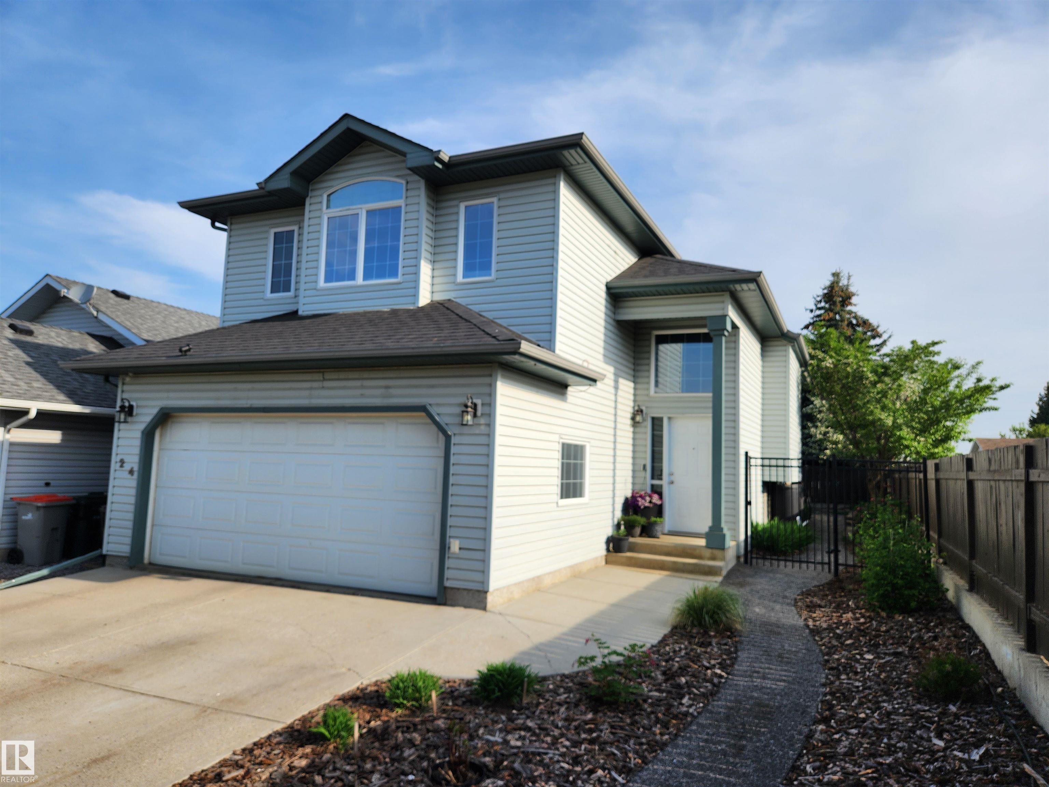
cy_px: 394
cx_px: 524
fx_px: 697
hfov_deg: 73.9
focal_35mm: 23
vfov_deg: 58.9
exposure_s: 1/1533
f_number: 1.8
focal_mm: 5.4
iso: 20
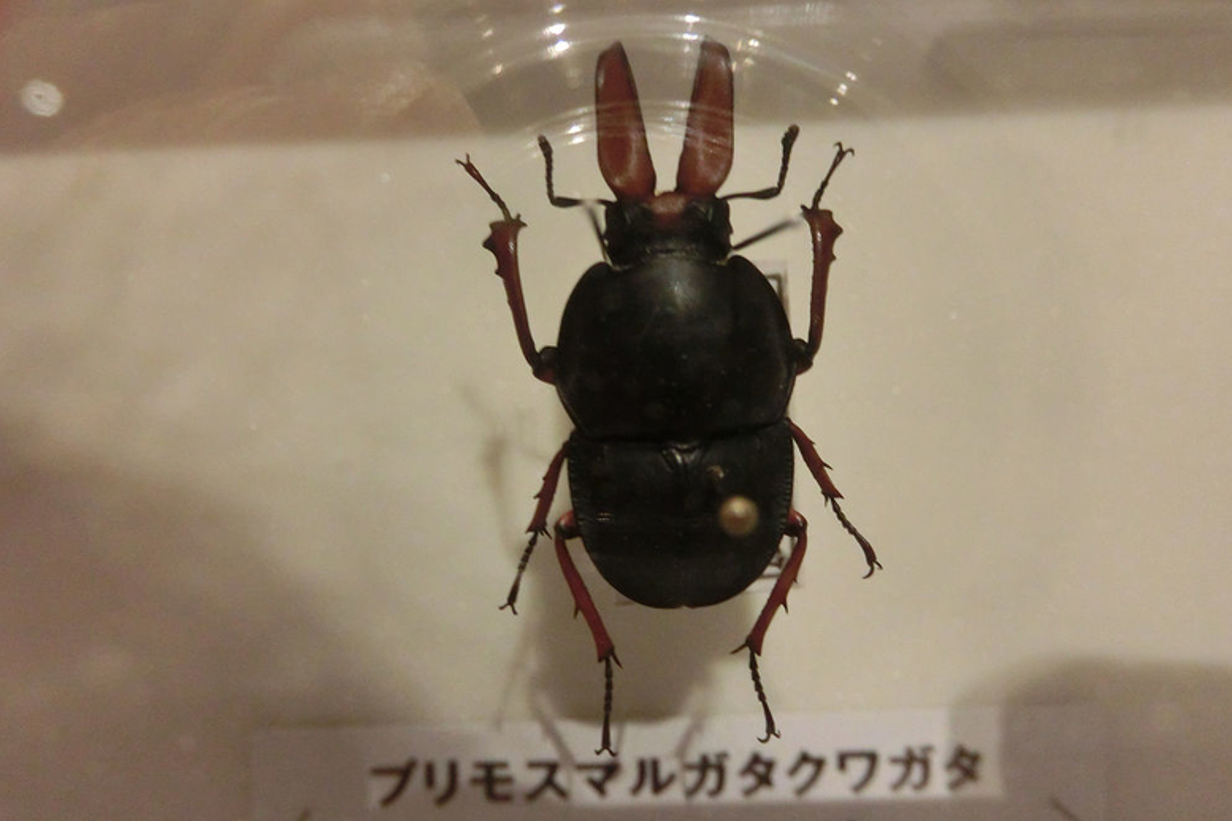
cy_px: 406
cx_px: 625
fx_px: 1027
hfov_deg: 61.9
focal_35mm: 30
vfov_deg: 43.6
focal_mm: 5
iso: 800
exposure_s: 1/60
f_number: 3
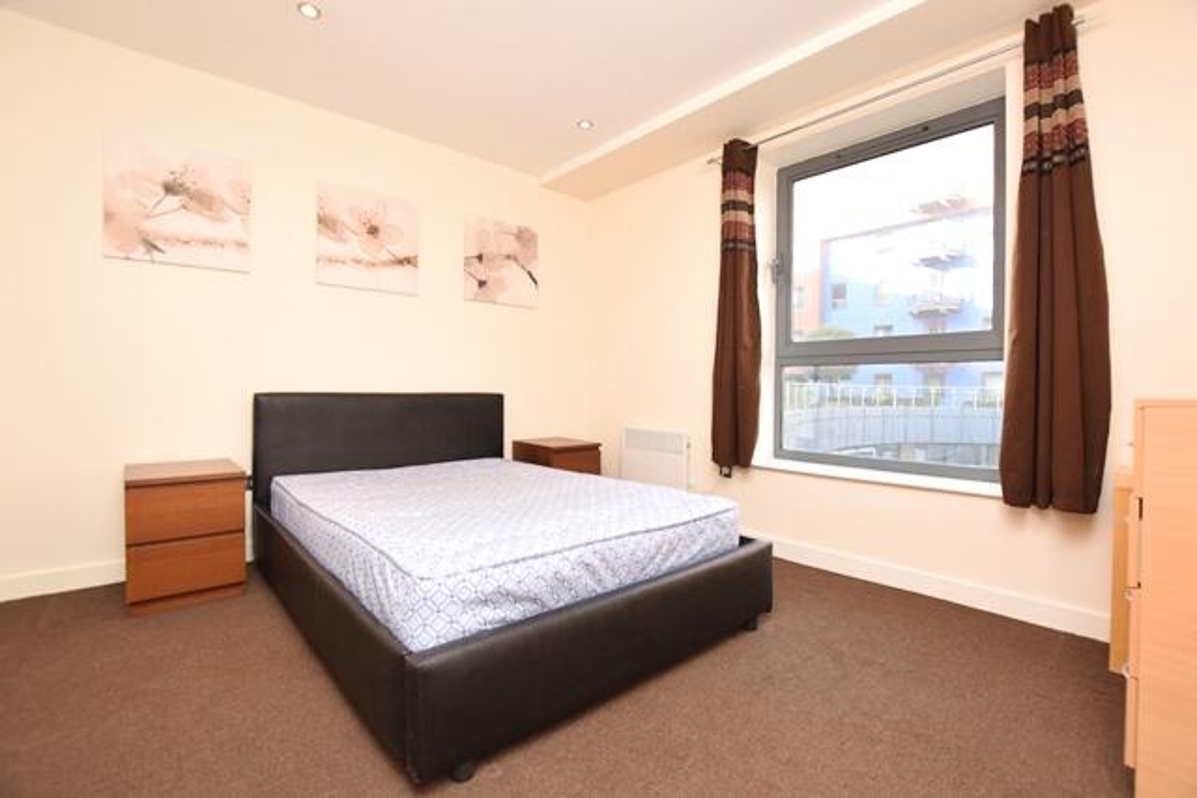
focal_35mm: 15
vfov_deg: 77.4
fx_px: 499
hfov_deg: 100.4
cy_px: 399
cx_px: 598
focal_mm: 10
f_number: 5.6
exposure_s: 1/125
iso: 800
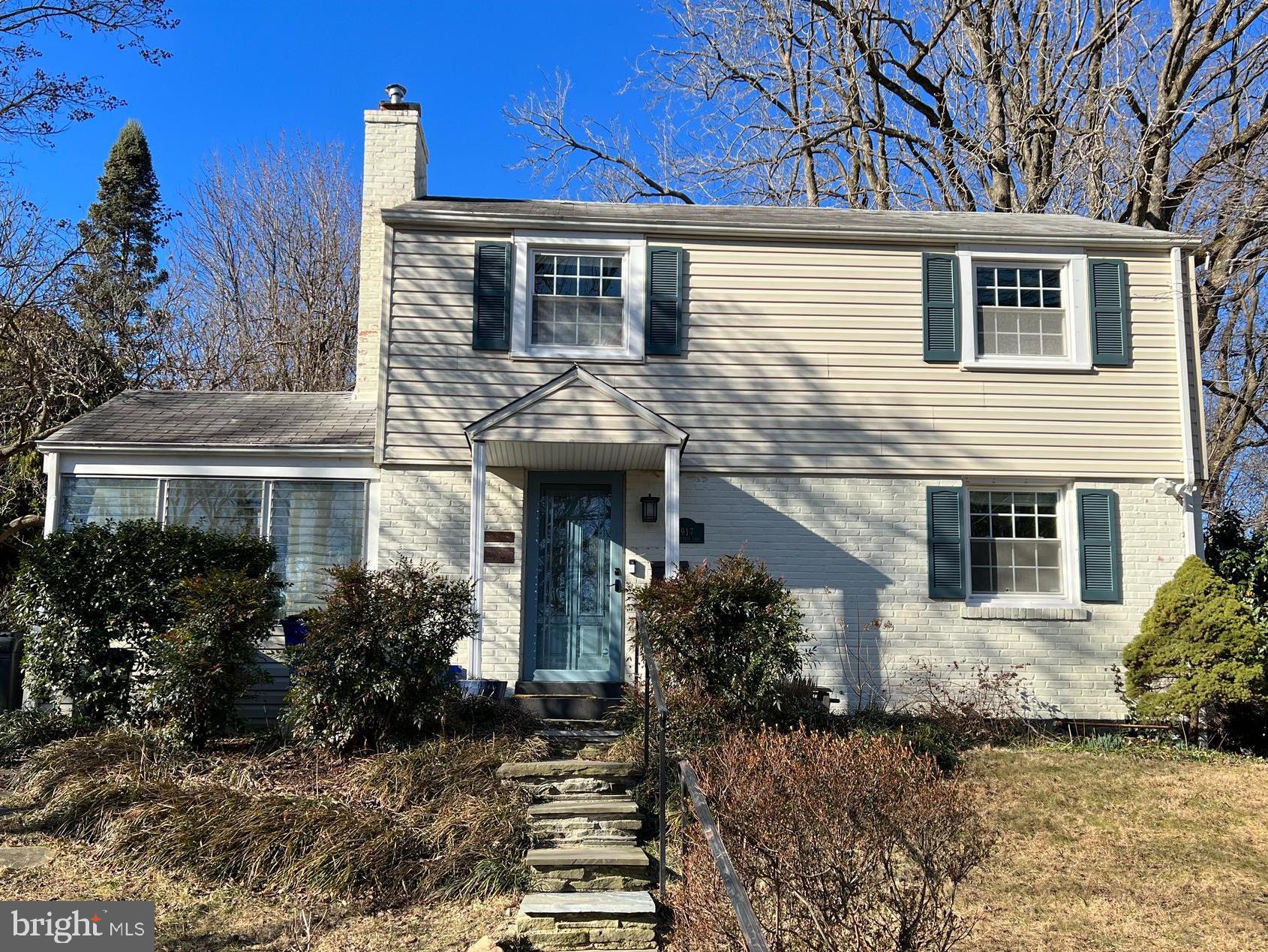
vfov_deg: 53.1
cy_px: 476
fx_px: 953
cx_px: 634
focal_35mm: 26
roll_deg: -0.5
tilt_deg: +8.0
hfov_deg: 67.3
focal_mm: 5.7
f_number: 1.5
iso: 50
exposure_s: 1/2008
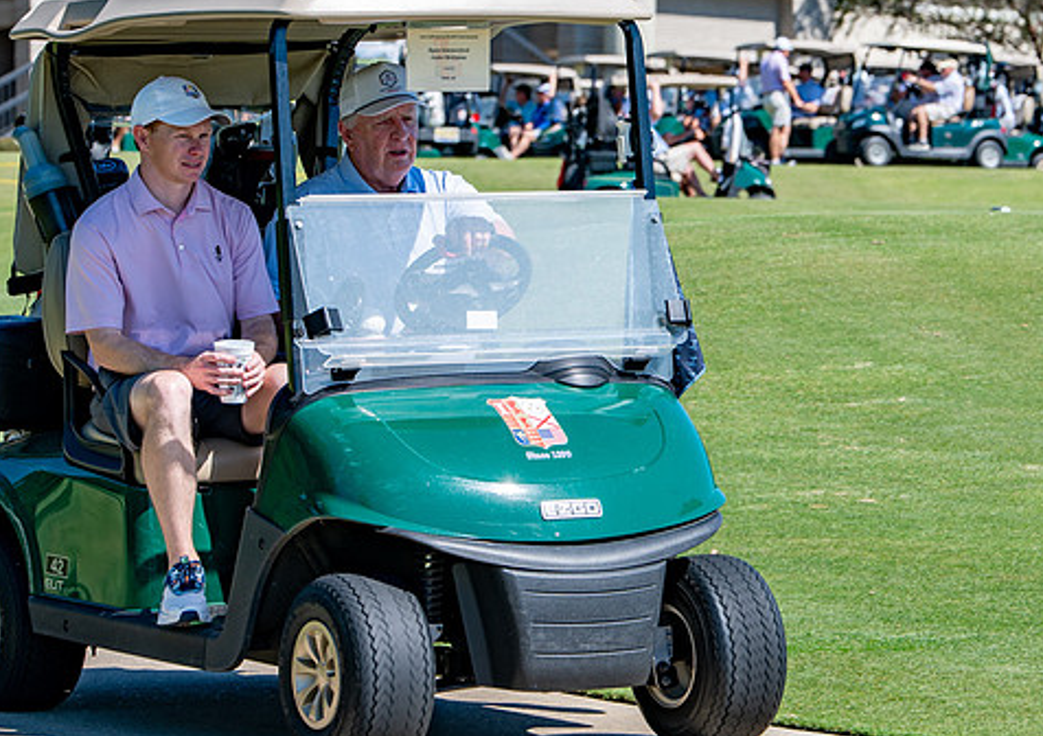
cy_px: 169
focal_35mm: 191
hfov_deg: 10.6
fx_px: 5635
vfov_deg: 7.5
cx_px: 675
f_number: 5
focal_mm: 112
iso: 125
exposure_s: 1/640
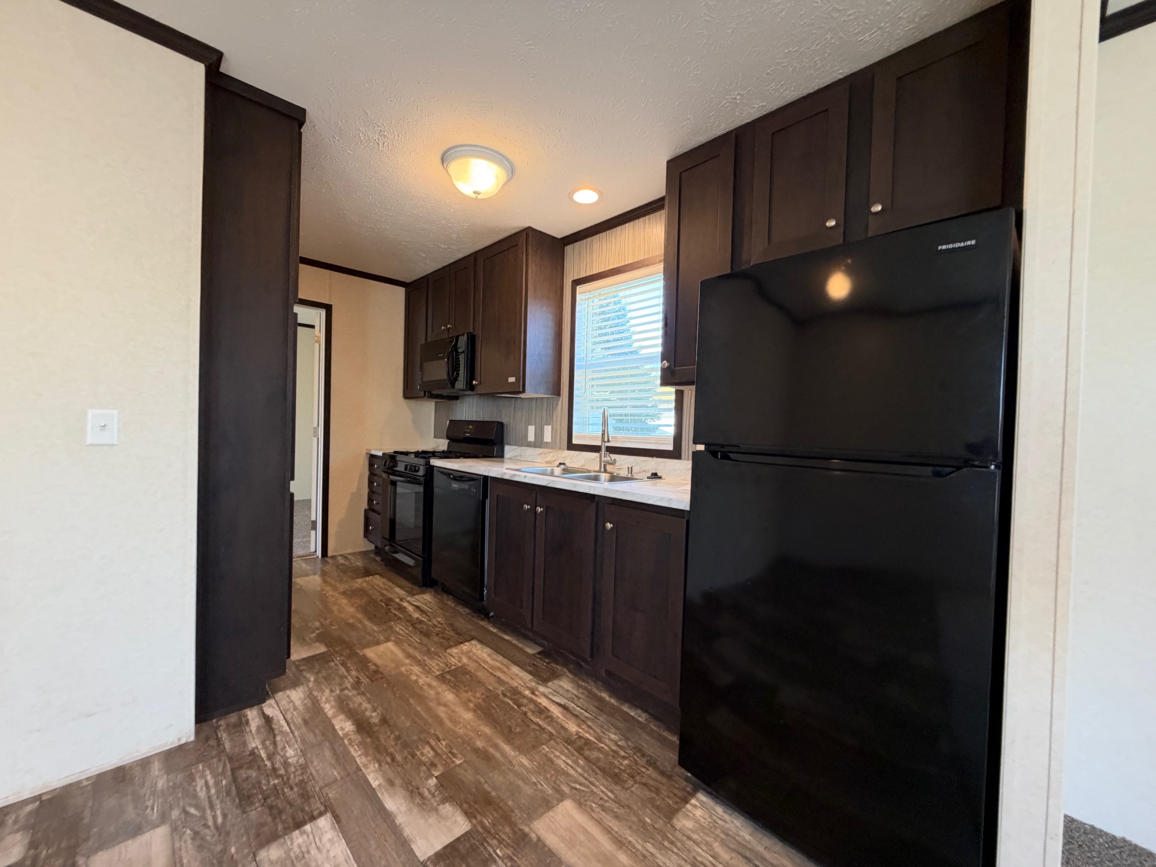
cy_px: 434
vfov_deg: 85.7
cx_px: 578
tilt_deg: +1.1
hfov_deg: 102.1
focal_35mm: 14
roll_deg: -1.3
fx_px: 468
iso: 320
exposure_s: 1/60
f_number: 2.2
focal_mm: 2.22
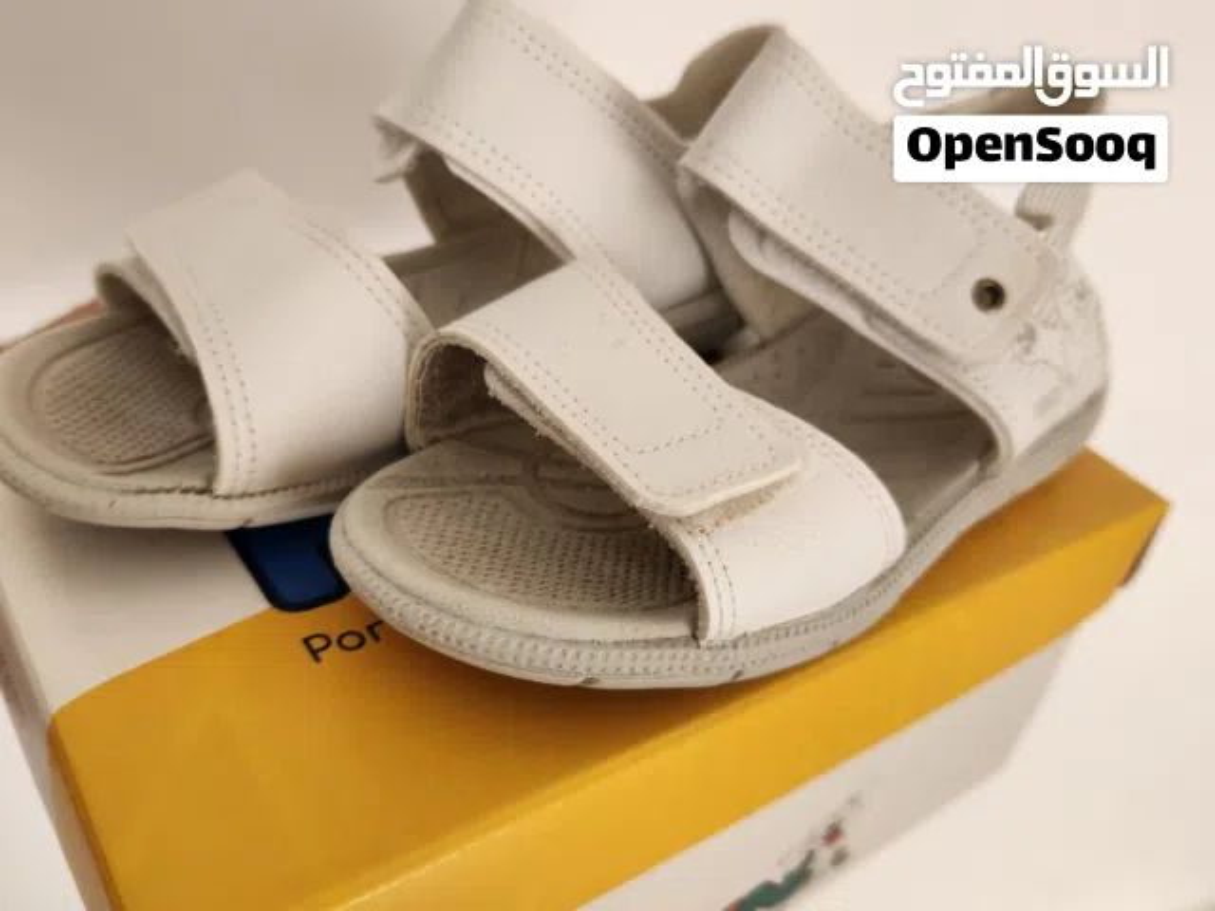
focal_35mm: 23
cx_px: 608
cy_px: 456
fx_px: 807
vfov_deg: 58.9
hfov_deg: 73.9
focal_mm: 5.4
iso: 160
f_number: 1.8
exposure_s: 1/100
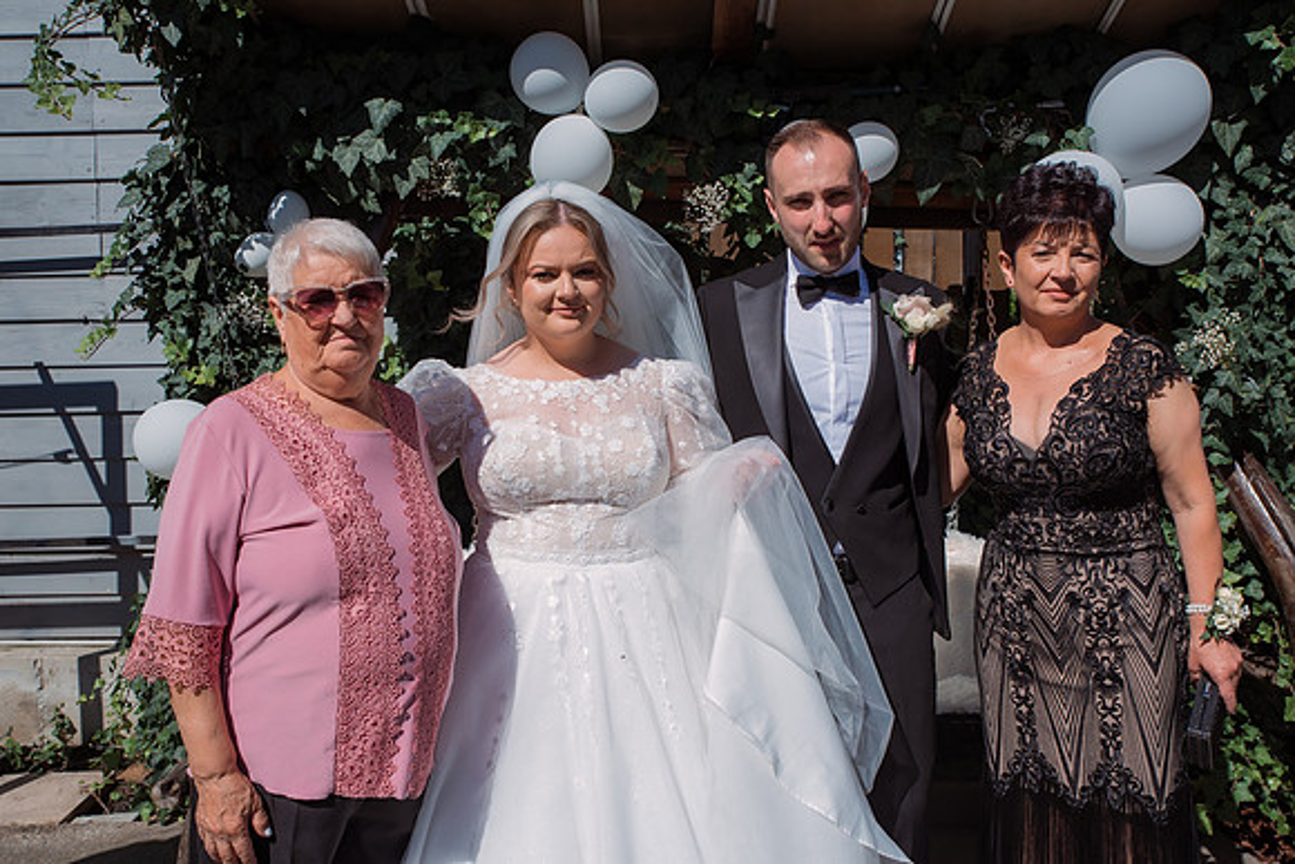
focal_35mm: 35
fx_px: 1259
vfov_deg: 37.9
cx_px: 648
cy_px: 432
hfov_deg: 54.4
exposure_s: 1/1600
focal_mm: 35
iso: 250
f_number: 5.6
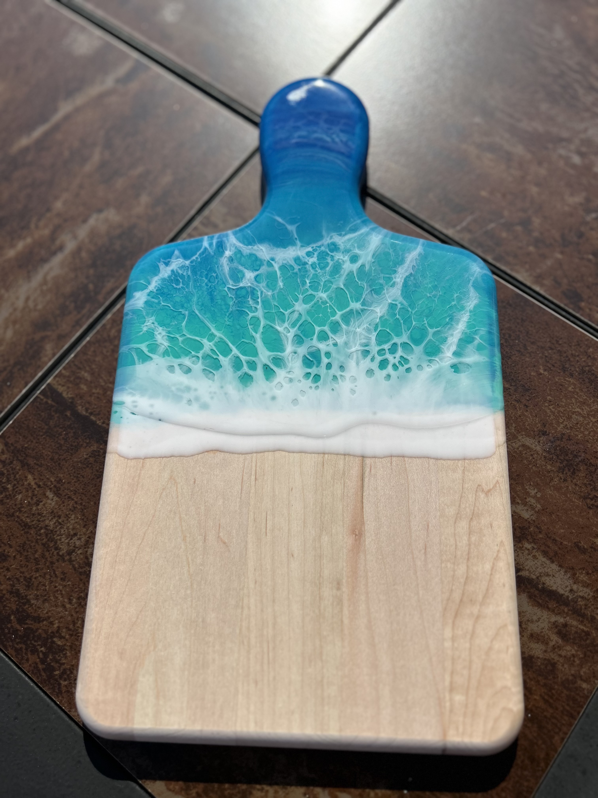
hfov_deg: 53.1
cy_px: 399
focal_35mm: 26
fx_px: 599
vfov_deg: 67.3
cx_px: 299
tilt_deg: -73.6
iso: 50
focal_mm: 5.7
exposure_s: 1/10309
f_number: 1.5
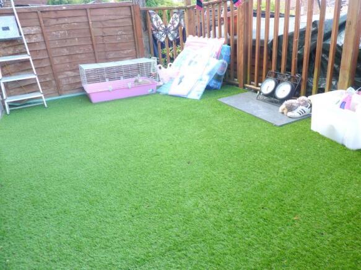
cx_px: 180
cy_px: 135
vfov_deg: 54.9
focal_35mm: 25
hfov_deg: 69.4
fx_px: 261
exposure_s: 1/60
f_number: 3.3
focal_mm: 4.1
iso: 80
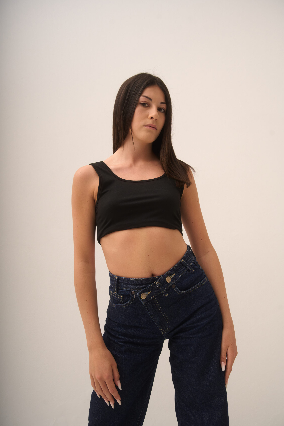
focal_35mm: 32
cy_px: 213
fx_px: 379
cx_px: 142
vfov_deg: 58.7
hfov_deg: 41.1
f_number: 6.3
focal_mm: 32
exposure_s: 1/250
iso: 500
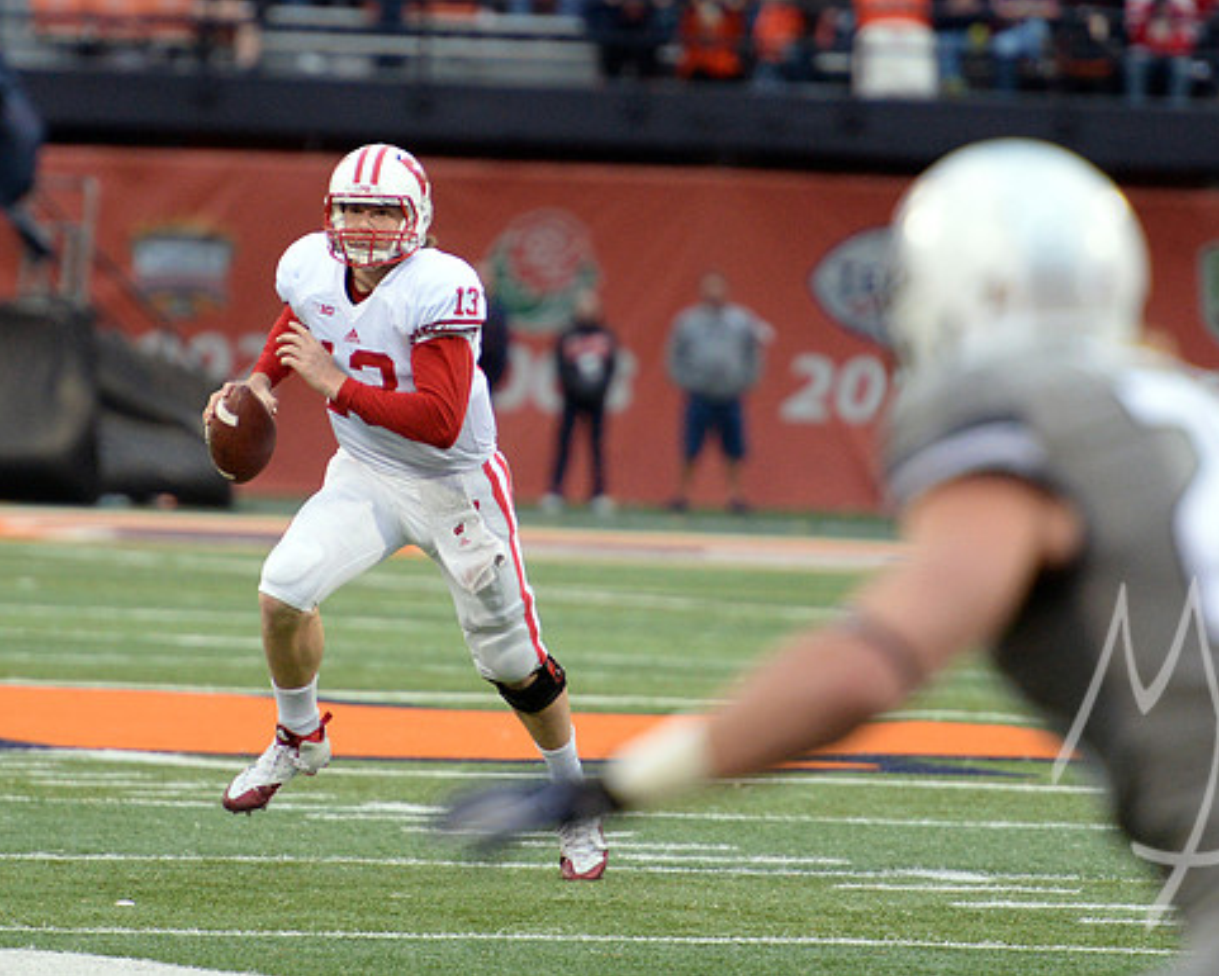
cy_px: 488
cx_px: 669
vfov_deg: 4.9
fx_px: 11439
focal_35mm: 317
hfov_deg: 6.1
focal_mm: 280
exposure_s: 1/1250
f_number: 4
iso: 2500
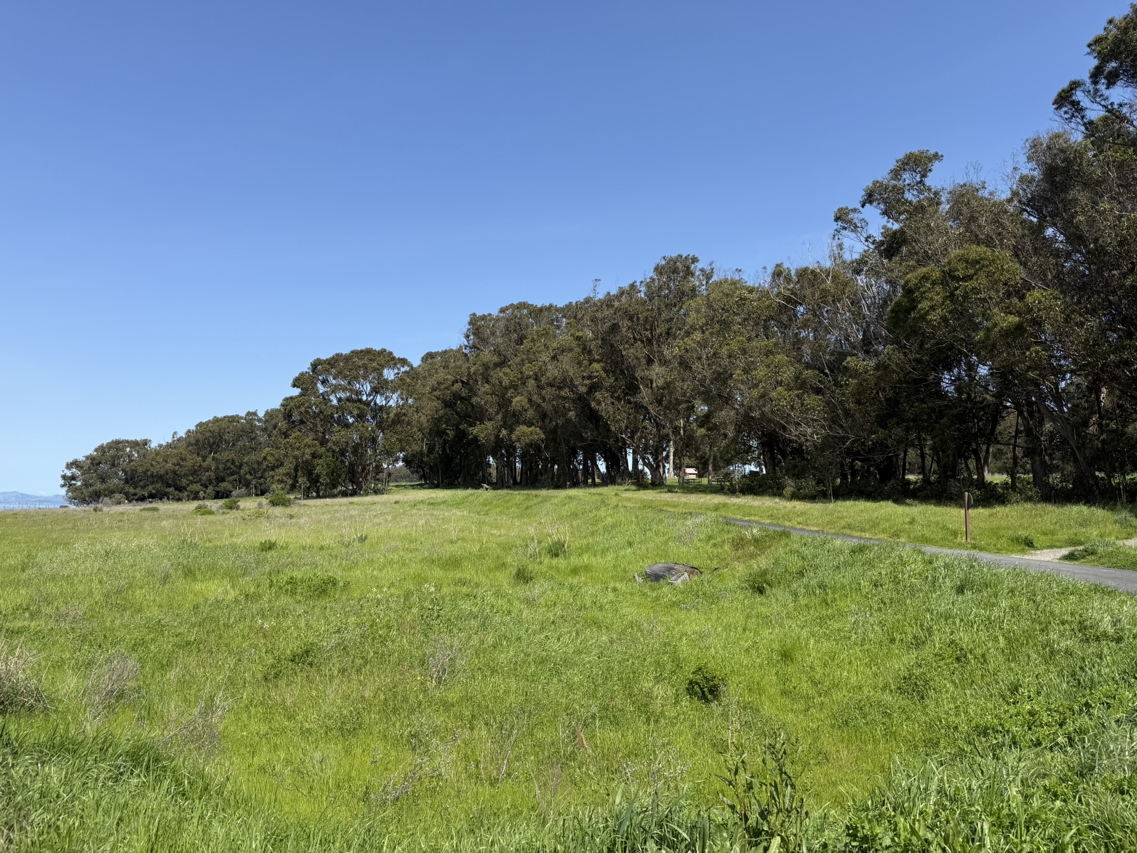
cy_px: 426
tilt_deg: +6.1
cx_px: 568
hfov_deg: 71.6
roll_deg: -1.2
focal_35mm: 24
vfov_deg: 56.8
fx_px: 788
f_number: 1.78
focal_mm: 6.76
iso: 80
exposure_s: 1/4167
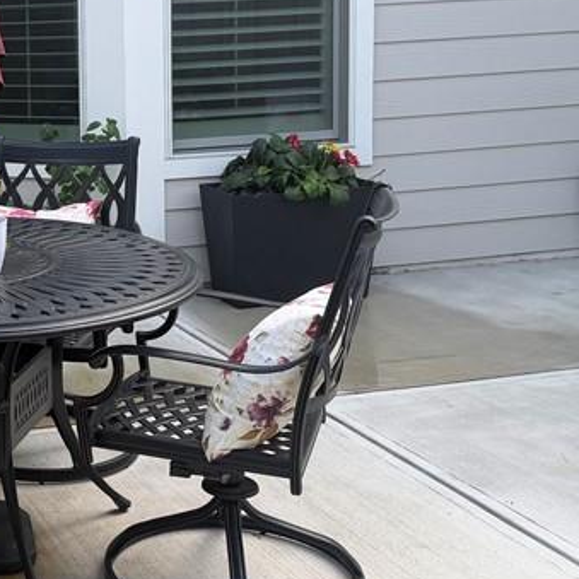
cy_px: 138
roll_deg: +2.1
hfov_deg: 24.5
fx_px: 1211
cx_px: -104
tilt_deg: -7.2
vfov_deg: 26.5
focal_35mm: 64
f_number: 1.78
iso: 80
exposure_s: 1/410
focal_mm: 6.76
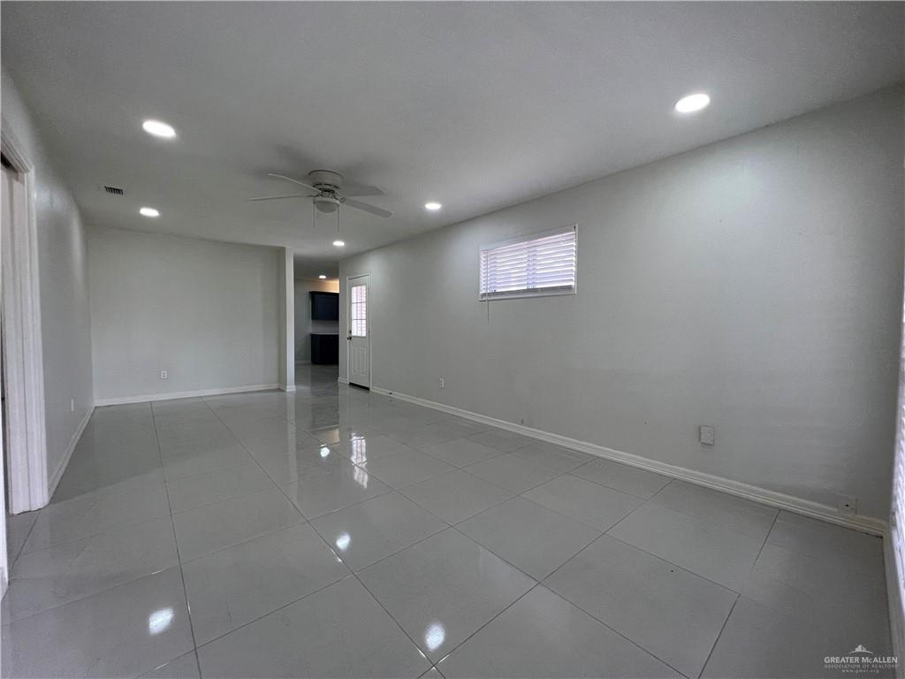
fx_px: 340
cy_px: 340
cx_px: 452
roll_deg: -0.5
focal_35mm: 13
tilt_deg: -2.3
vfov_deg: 89.9
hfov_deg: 106.2
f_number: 1.8
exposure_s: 1/122
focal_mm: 1.57
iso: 80
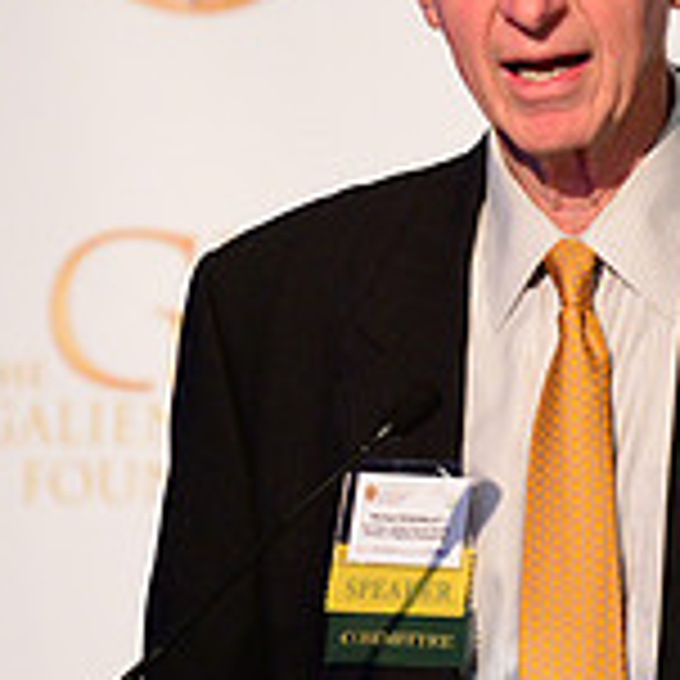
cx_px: 484
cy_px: 414
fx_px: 13402
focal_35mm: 603
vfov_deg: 2.9
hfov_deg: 2.9
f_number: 2.8
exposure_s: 1/400
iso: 4000
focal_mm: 185
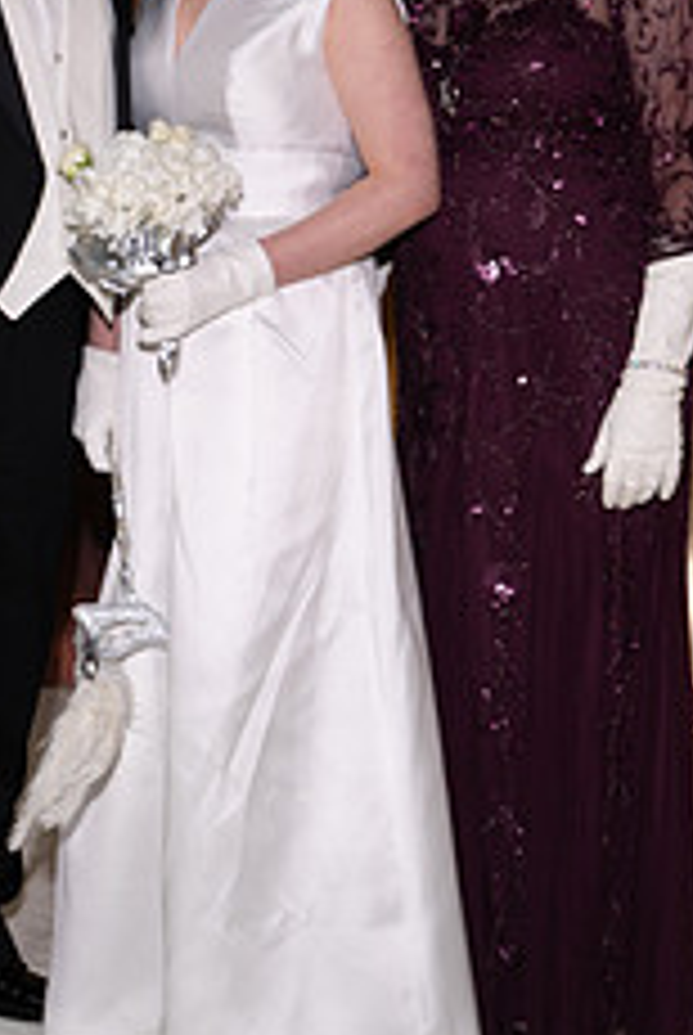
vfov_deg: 24.1
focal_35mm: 84
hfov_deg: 16.3
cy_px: 374
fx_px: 2418
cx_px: 270
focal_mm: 43
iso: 800
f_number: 5.6
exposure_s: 1/160
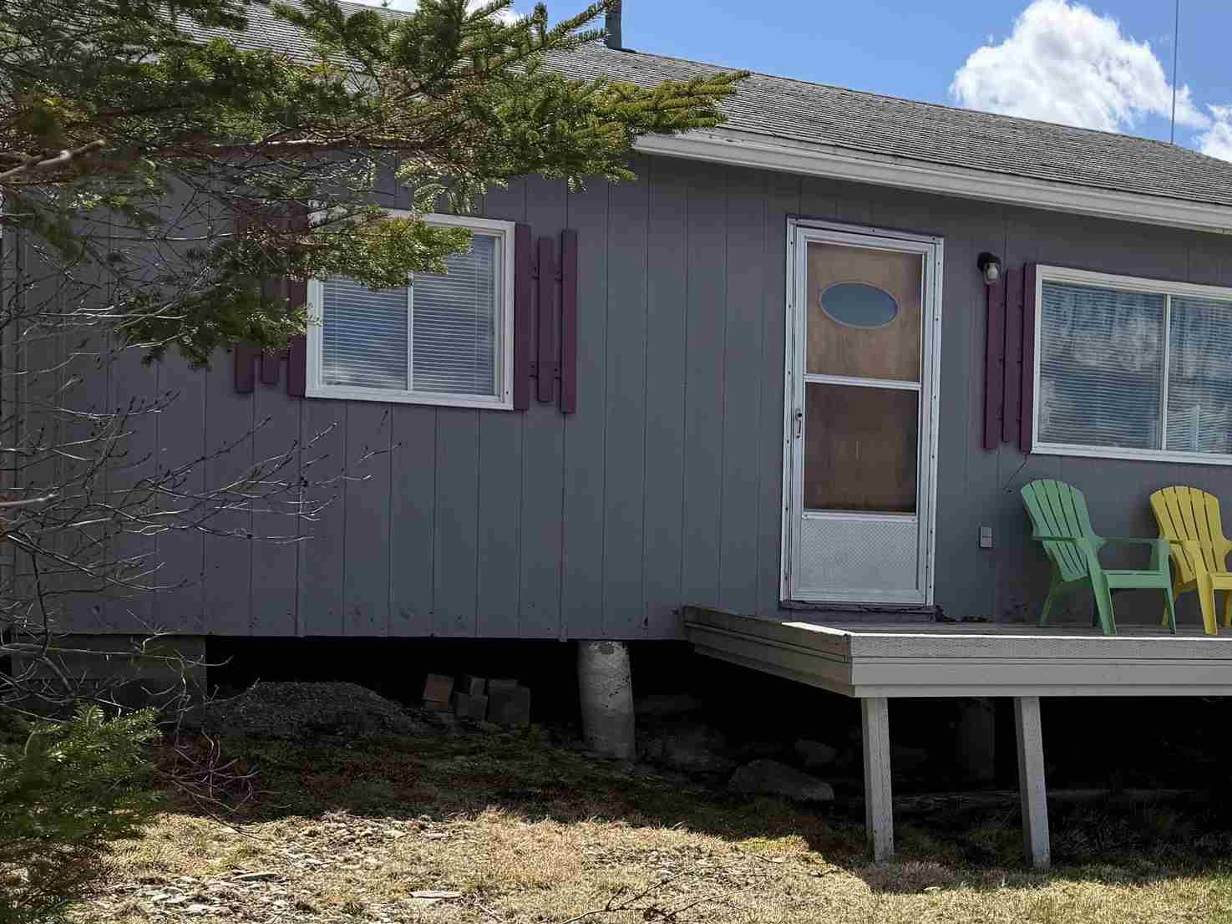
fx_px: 1779
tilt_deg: -3.4
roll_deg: -1.8
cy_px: 628
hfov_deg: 35.9
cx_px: 1103
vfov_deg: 28.9
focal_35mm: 50
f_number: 1.78
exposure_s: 1/4975
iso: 100
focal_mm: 6.76
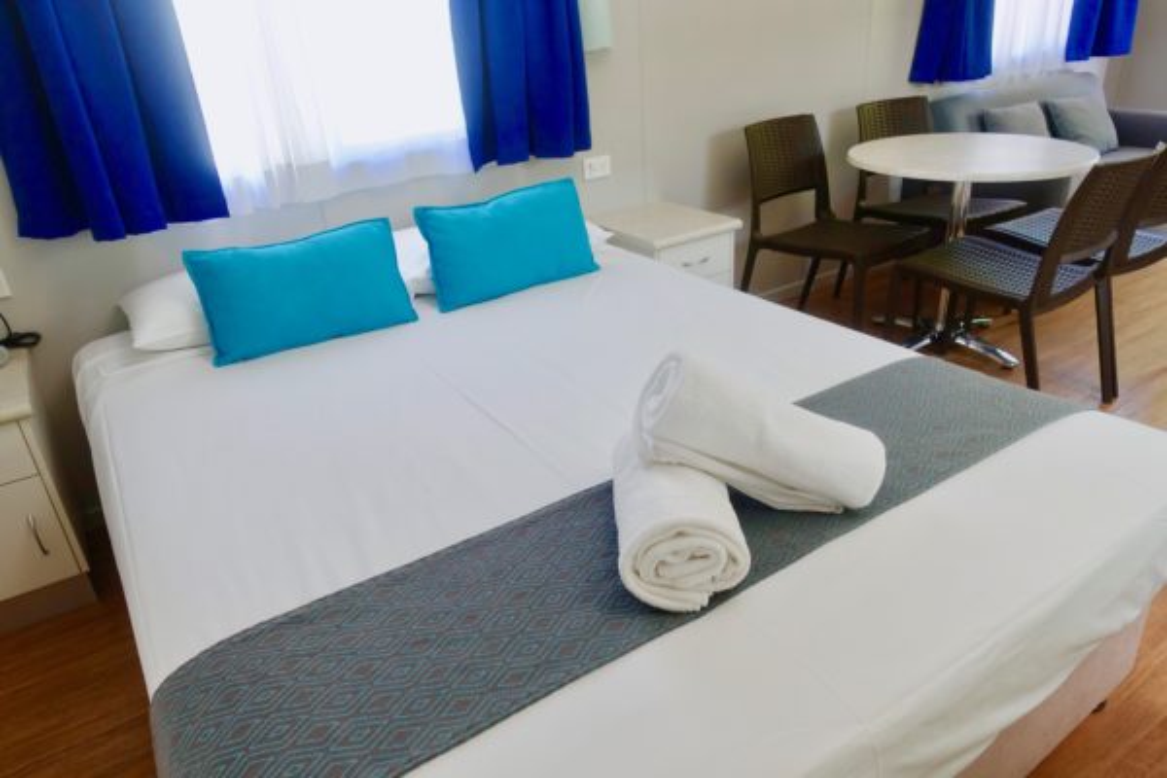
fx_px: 778
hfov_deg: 73.7
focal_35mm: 24
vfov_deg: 53.1
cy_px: 389
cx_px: 584
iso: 125
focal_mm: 8.8
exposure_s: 1/50
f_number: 2.8
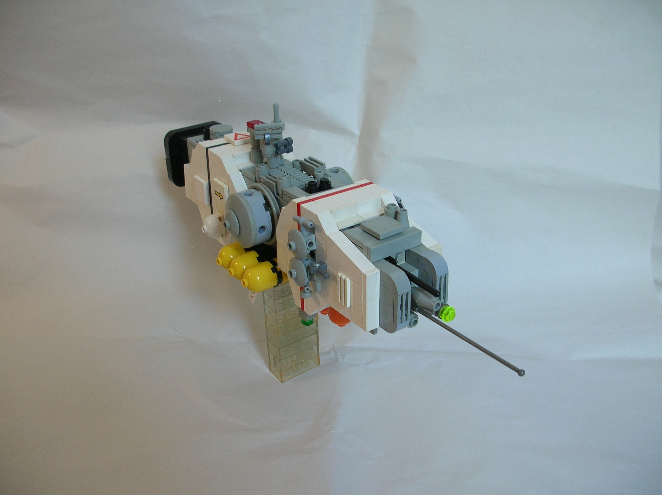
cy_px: 248
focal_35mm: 35
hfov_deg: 52.7
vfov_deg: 40.6
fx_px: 669
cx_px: 331
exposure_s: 1/29.3
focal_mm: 5.8
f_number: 2.8
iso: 50
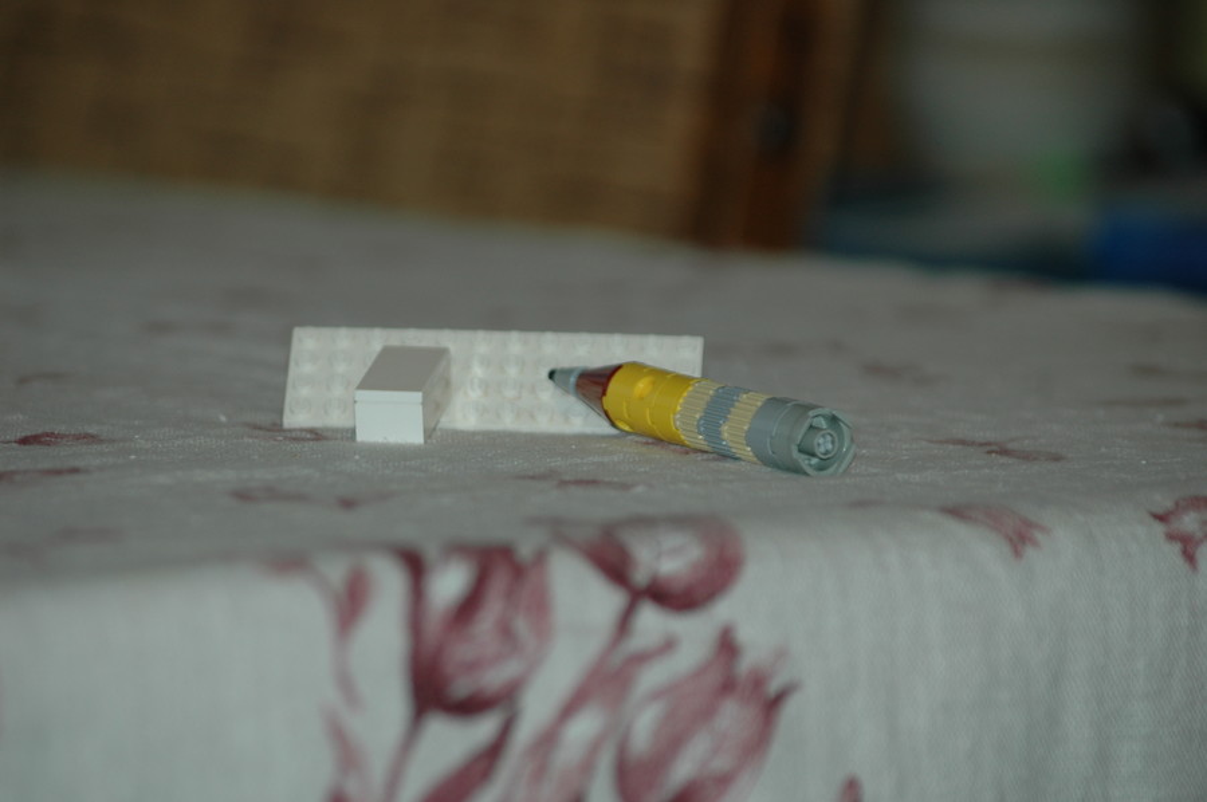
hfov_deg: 10.2
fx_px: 6782
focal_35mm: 202
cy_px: 401
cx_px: 604
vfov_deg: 6.8
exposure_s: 1/60
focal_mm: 135
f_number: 4.5
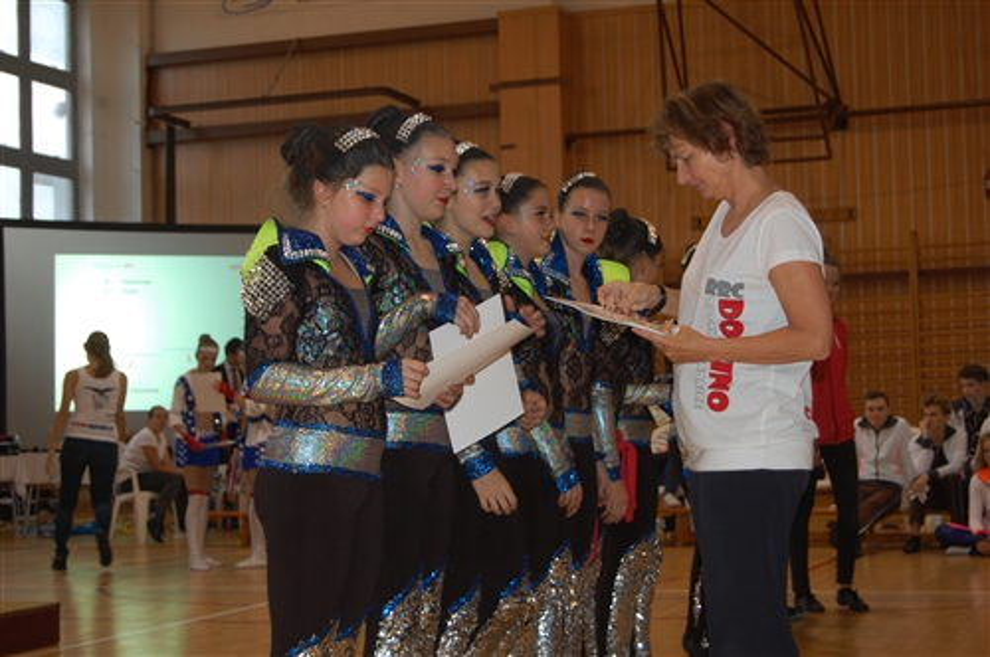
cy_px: 328
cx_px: 495
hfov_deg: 31.9
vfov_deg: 21.5
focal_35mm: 63
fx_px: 1730
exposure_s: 1/60
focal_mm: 42
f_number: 5.3
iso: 400
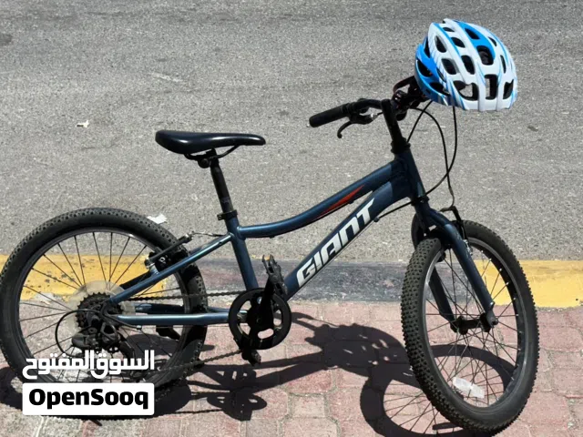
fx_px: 808
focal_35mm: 48
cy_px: 218
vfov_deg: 30.3
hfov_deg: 39.7
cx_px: 292
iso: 40
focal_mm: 6.86
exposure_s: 1/8197
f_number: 1.78
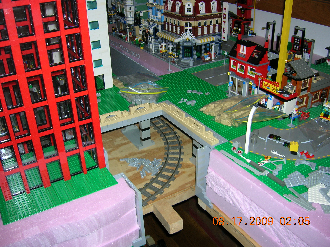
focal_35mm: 34
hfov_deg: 54.0
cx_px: 165
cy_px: 124
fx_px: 324
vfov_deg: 41.8
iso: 50
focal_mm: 5.7
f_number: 2.9
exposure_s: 1/60.1
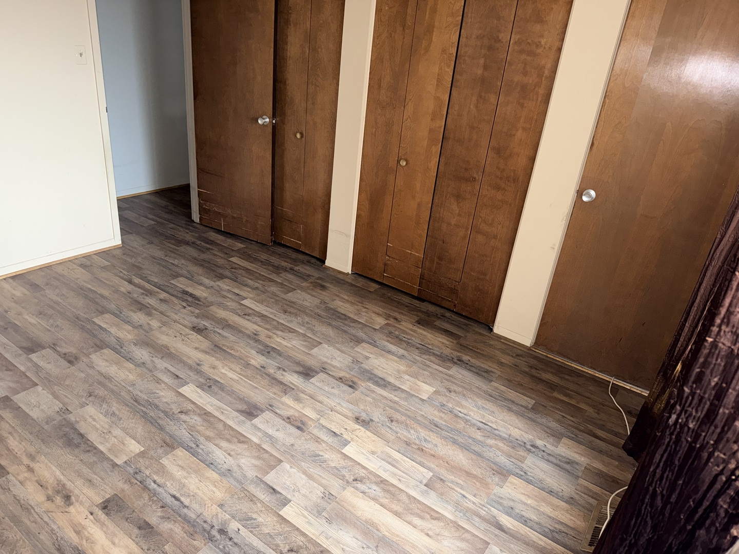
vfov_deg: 56.8
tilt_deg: -24.1
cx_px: 370
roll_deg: -6.3
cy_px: 277
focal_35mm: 24
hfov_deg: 71.6
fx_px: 512
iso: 125
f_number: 1.78
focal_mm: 6.76
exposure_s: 1/15
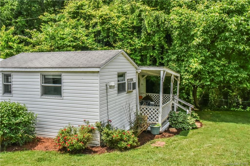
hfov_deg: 58.7
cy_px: 83
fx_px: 222
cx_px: 125
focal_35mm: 32
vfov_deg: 41.1
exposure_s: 1/640
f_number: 22
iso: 4000
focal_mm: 32
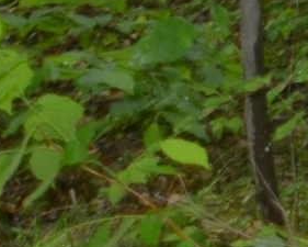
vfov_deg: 6.3
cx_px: 1141
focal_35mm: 246
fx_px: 2243
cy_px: 289
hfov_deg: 6.6
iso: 400
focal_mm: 20
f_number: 2.8
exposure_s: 1/125
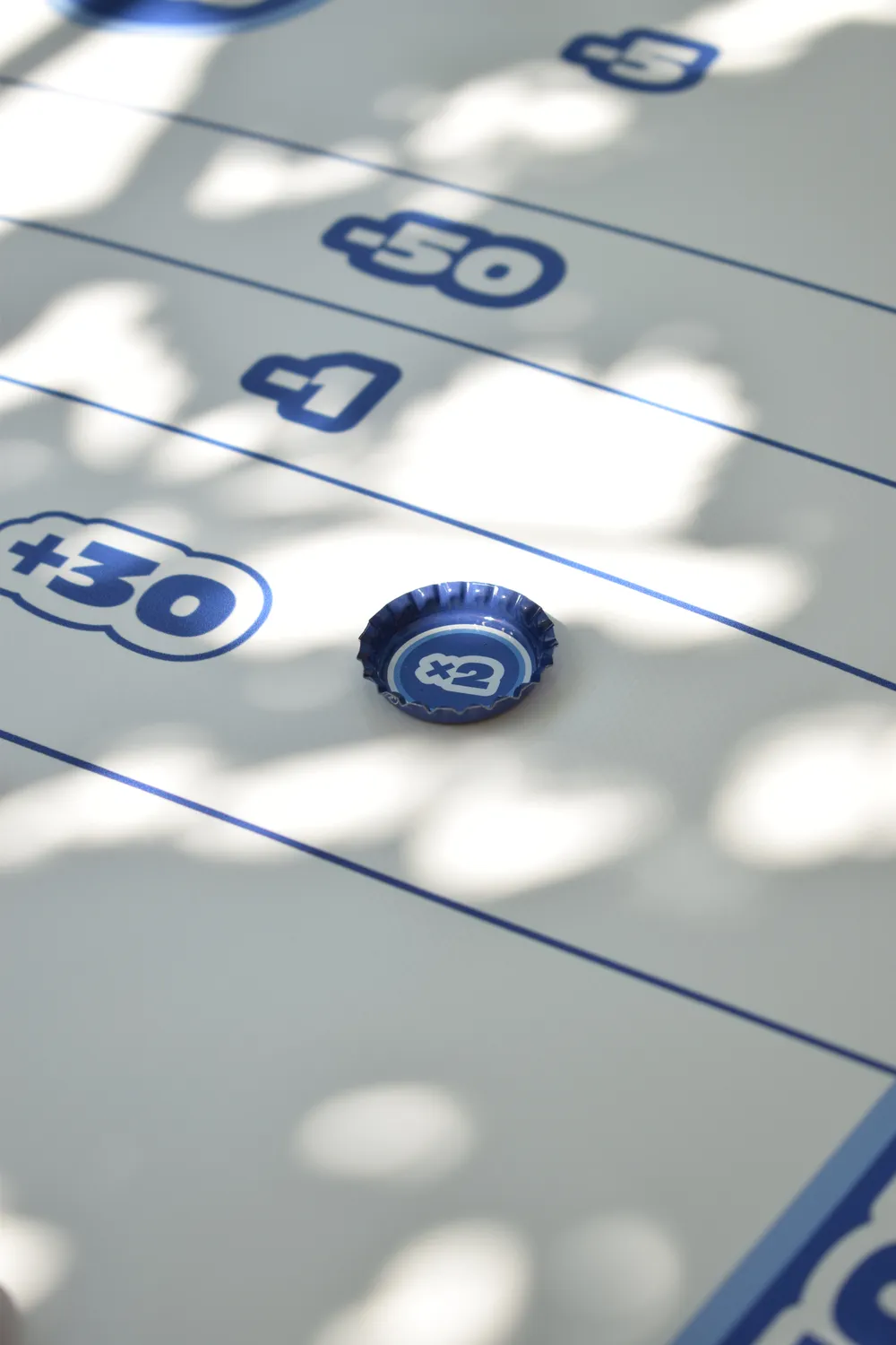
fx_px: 3080
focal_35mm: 82
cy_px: 672
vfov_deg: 24.6
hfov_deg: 16.6
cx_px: 448
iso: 200
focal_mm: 55
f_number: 5.6
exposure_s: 1/500
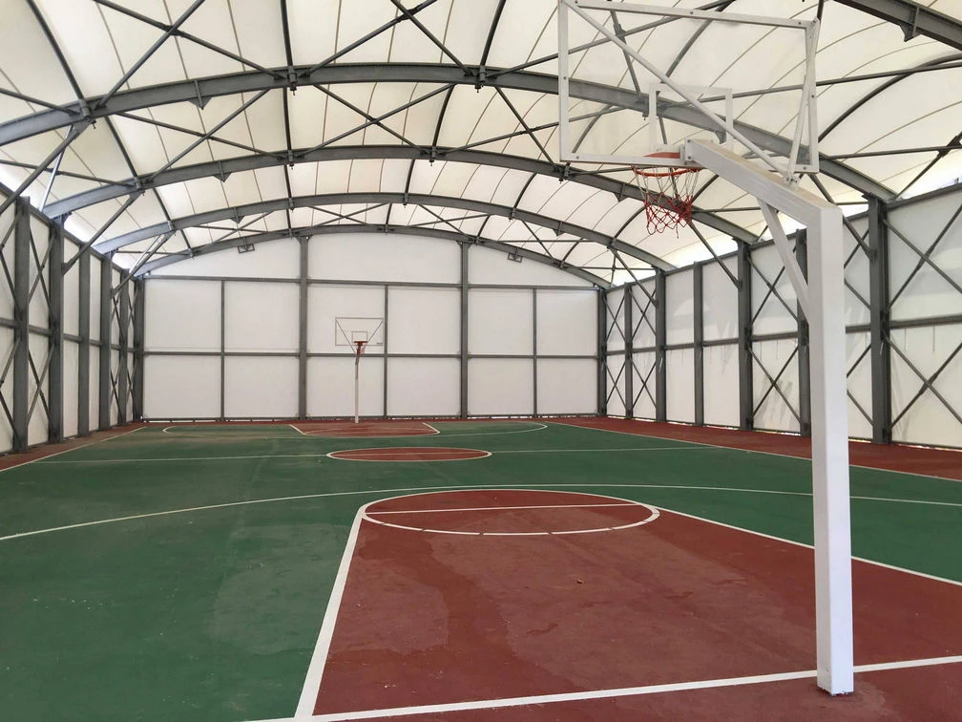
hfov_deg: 61.7
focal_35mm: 29
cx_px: 481
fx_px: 806
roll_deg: +0.4
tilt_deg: +5.0
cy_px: 361
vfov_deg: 48.2
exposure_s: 1/270
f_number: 2.2
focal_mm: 4.15
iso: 25
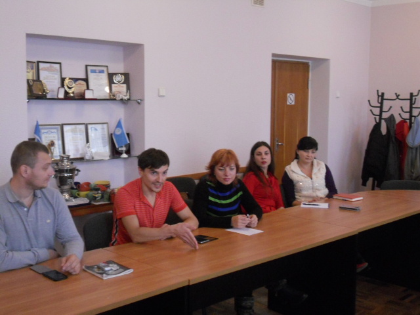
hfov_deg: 41.2
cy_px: 158
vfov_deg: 31.5
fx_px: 558
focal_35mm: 46
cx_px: 210
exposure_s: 1/30
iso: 500
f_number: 4.3
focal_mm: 8.2
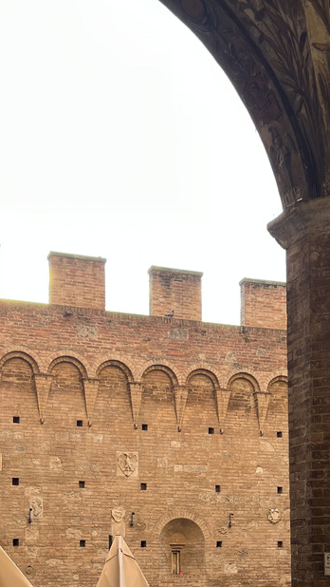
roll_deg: +1.0
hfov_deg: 21.8
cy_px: 512
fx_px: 855
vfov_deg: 35.9
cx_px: 203
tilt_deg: +3.3
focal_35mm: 55
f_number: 1.5
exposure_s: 1/185
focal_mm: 5.7
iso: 40
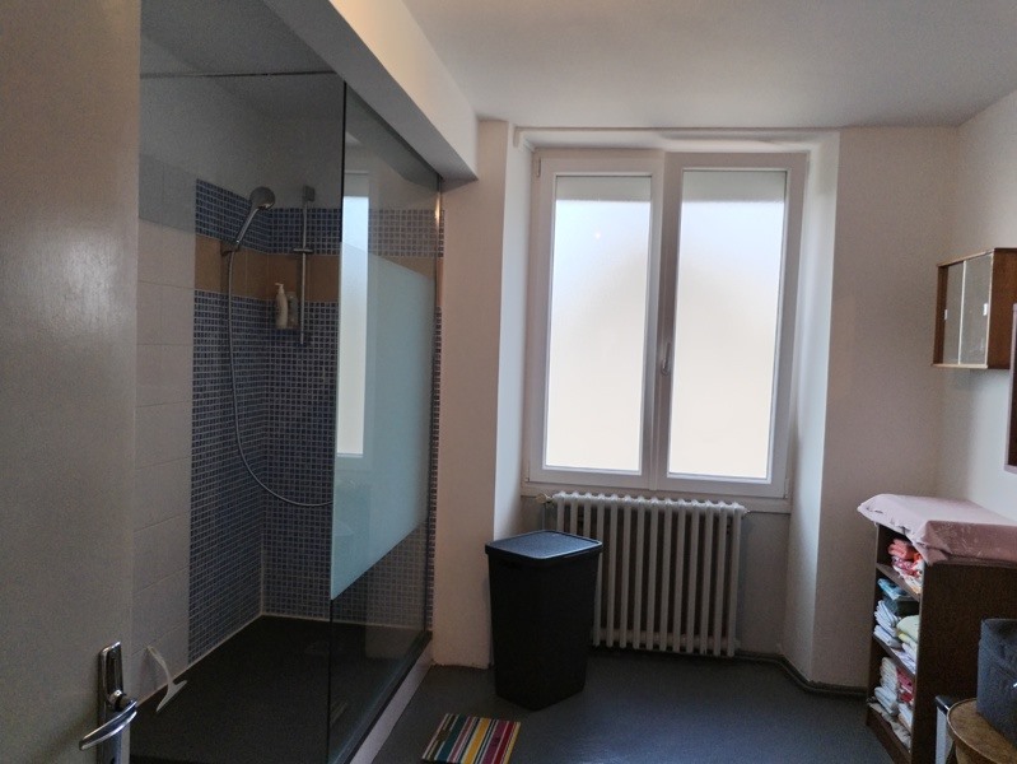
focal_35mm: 29
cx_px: 508
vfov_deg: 48.3
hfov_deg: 61.6
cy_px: 382
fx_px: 852
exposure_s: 1/100
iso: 164
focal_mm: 4.75
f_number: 1.8
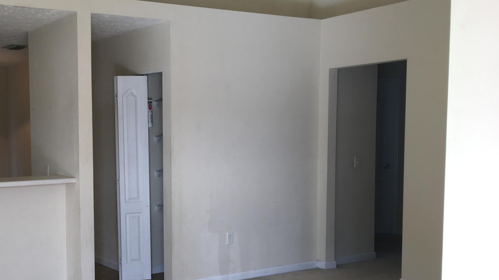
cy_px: 190
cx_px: 131
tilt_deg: -3.6
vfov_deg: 25.3
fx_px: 622
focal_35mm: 47
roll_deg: +0.3
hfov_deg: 42.5
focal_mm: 4.15
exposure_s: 1/60
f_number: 2.2
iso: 32
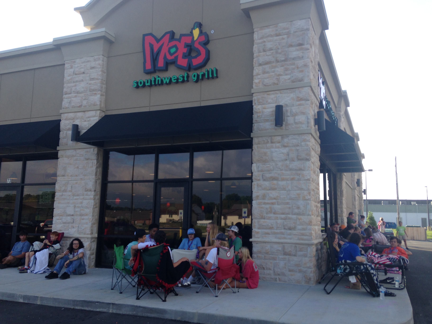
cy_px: 162
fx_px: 412
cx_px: 216
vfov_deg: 42.9
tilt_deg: +10.0
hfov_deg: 55.4
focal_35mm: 33
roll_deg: -1.0
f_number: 2.4
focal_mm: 4.12
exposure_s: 1/507
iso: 50
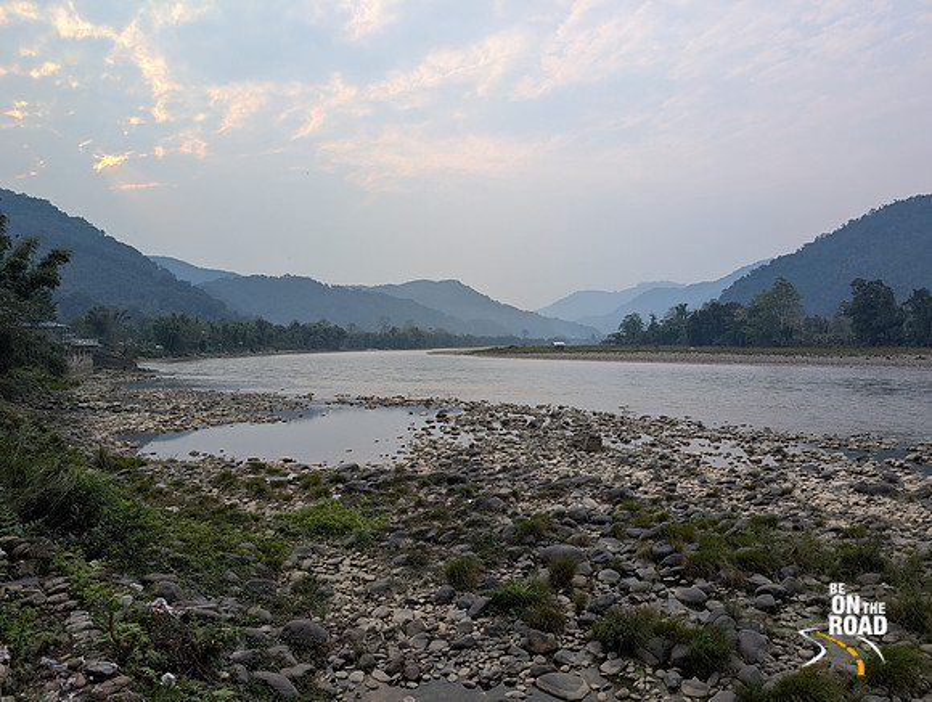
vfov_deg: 57.0
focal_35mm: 24
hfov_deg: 71.5
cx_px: 466
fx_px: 647
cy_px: 351
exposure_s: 1/322
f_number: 1.68
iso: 20
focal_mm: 6.9
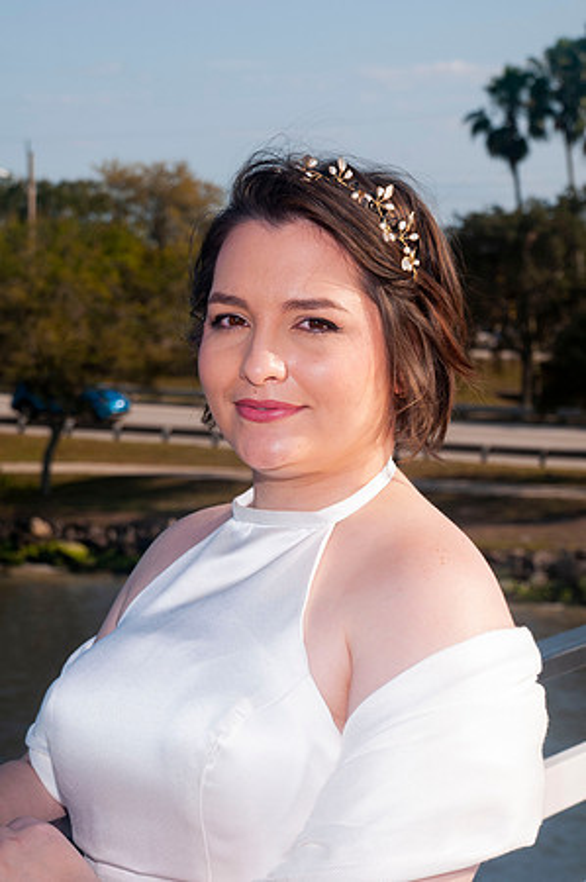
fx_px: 2423
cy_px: 441
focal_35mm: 99
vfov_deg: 20.6
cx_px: 293
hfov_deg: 13.8
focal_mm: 66
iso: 100
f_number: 10
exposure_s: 1/250
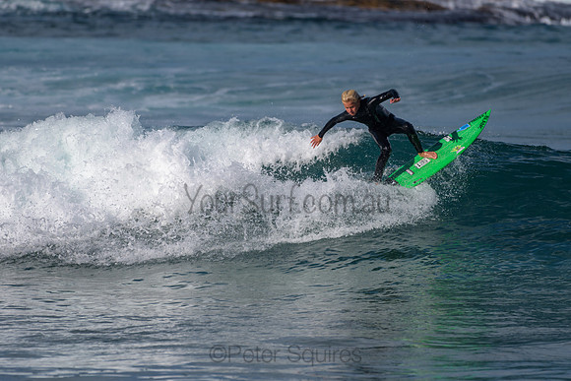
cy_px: 190
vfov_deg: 2.2
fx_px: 9713
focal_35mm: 612
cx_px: 286
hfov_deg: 3.4
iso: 110
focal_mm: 500
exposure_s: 1/2000
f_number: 5.6
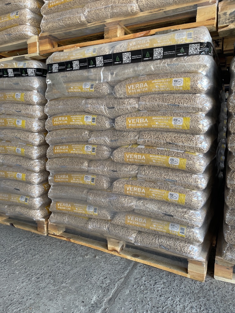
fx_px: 235
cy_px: 156
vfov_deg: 67.3
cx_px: 118
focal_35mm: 26
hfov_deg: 53.1
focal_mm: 4.2
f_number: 1.6
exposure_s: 1/121
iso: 100
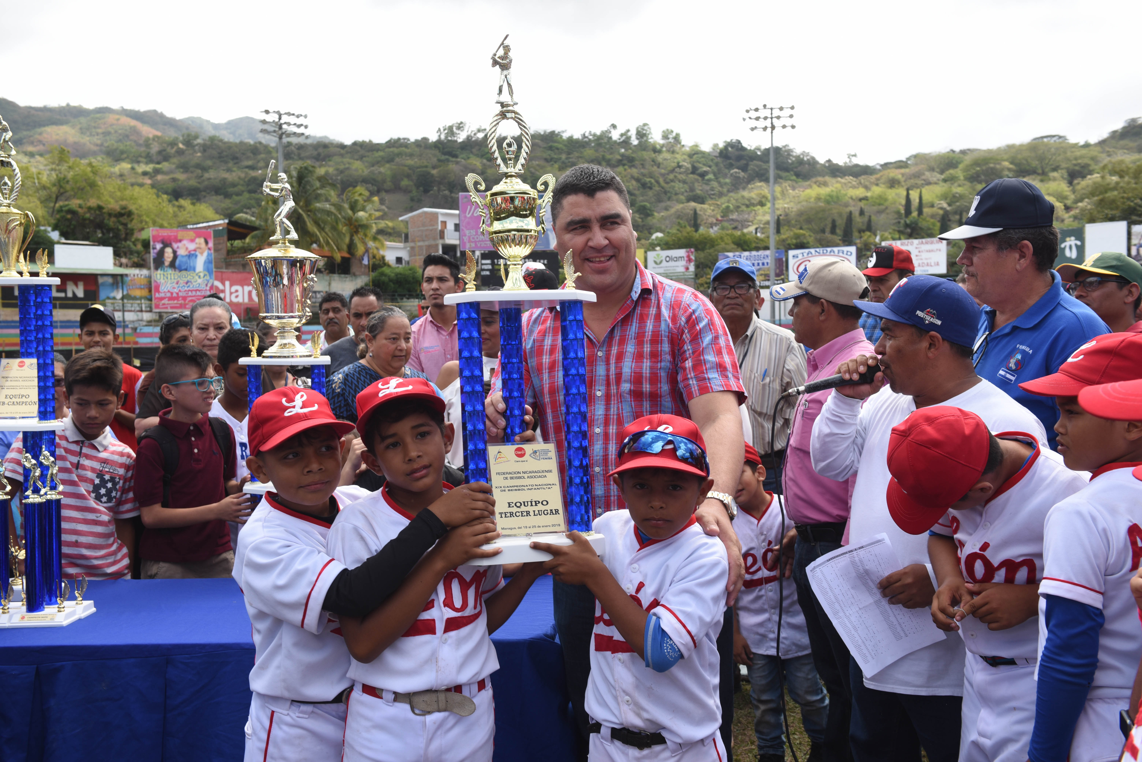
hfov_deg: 53.1
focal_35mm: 36
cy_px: 381
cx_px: 571
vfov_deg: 36.9
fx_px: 1142
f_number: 8
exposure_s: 1/250
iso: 200
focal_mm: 36
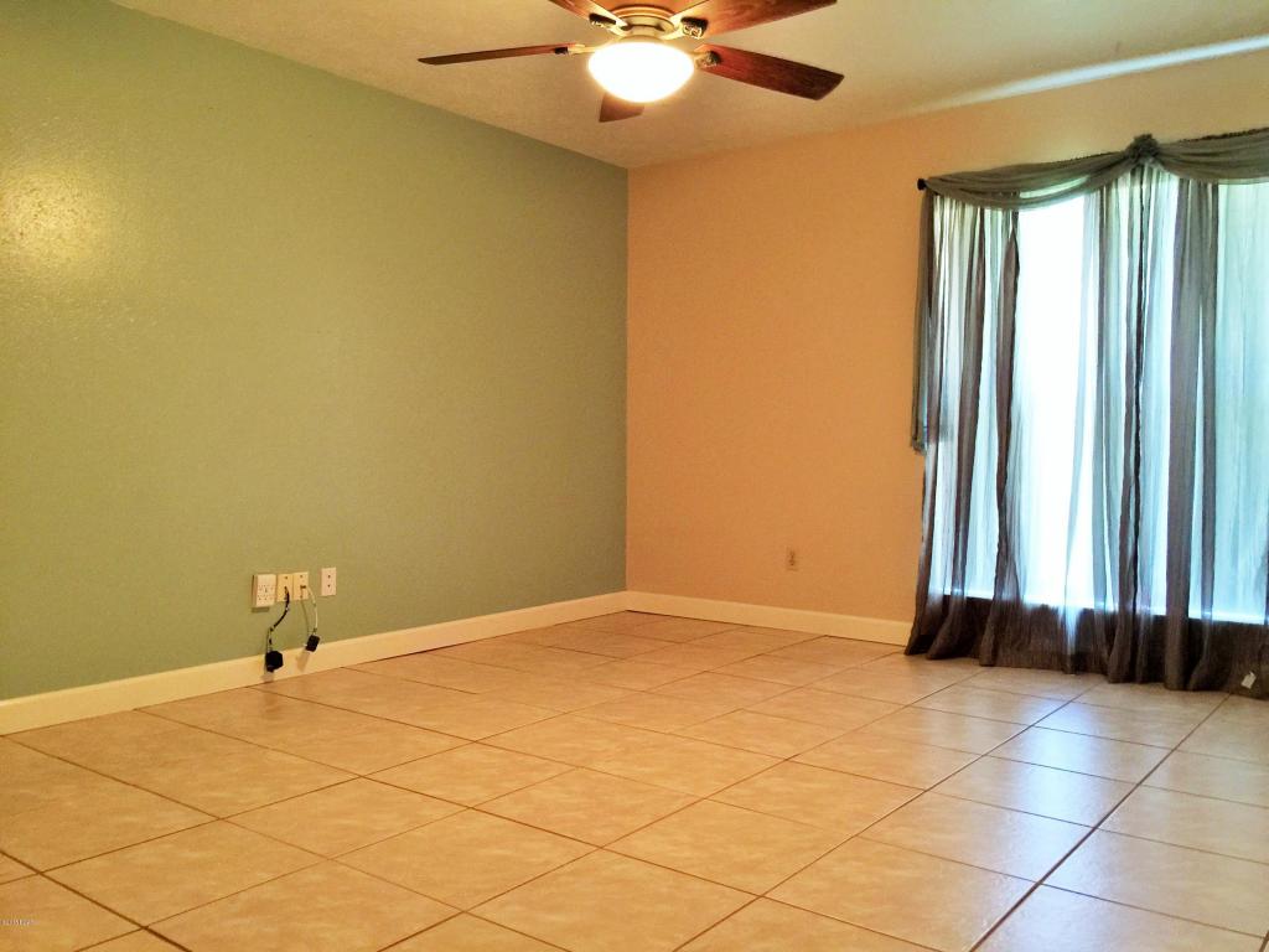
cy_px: 476
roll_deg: -1.2
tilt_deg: -2.3
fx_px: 1063
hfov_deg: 61.7
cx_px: 634
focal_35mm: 29
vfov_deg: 48.2
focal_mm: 4.15
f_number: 2.2
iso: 64
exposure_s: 1/4
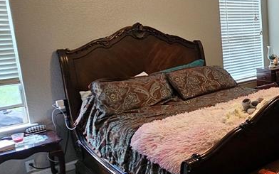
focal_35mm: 36
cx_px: 291
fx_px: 274
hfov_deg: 44.2
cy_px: 70
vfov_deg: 35.2
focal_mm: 2.2
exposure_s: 1/40
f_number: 2.2
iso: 400
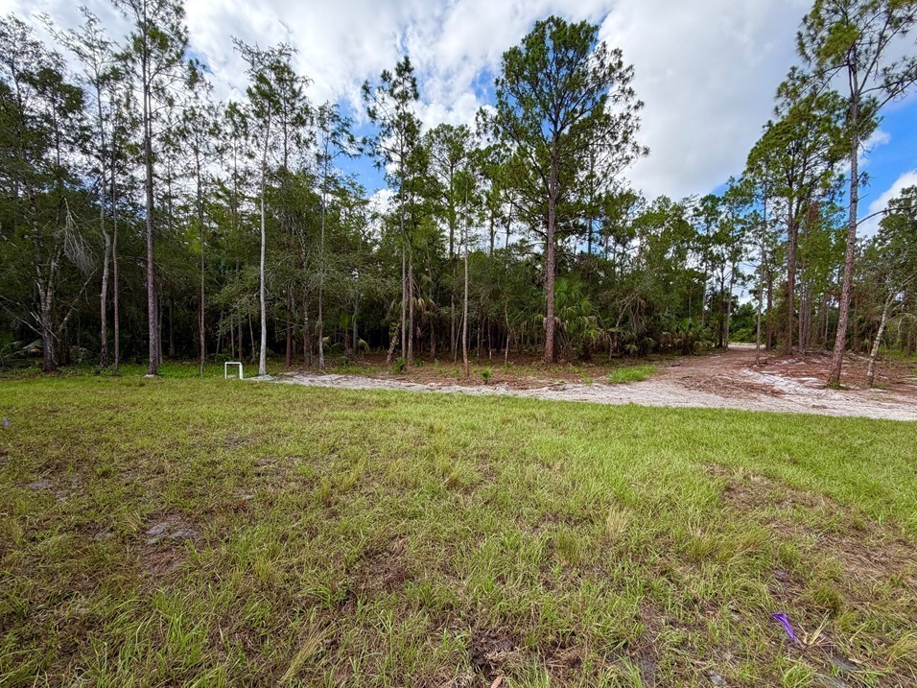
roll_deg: +0.4
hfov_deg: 98.1
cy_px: 352
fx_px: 397
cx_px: 481
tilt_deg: -3.3
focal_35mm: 15
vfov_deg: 81.7
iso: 40
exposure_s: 1/564
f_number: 2.2
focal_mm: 2.22
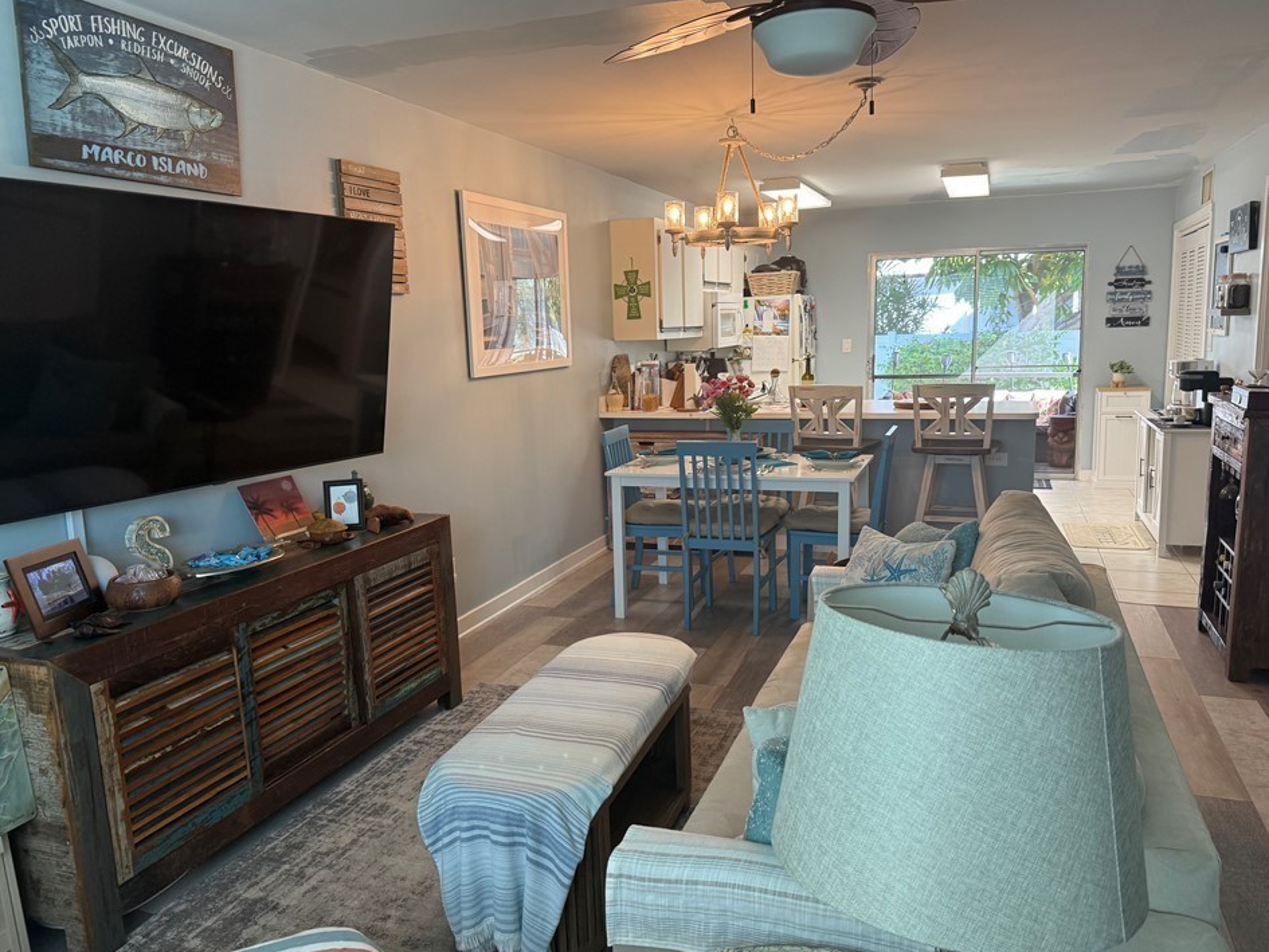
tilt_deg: -9.6
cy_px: 486
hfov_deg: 67.3
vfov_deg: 53.1
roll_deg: +1.9
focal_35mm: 26
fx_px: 953
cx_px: 634
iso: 125
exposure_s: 1/60
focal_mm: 6.76
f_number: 1.78
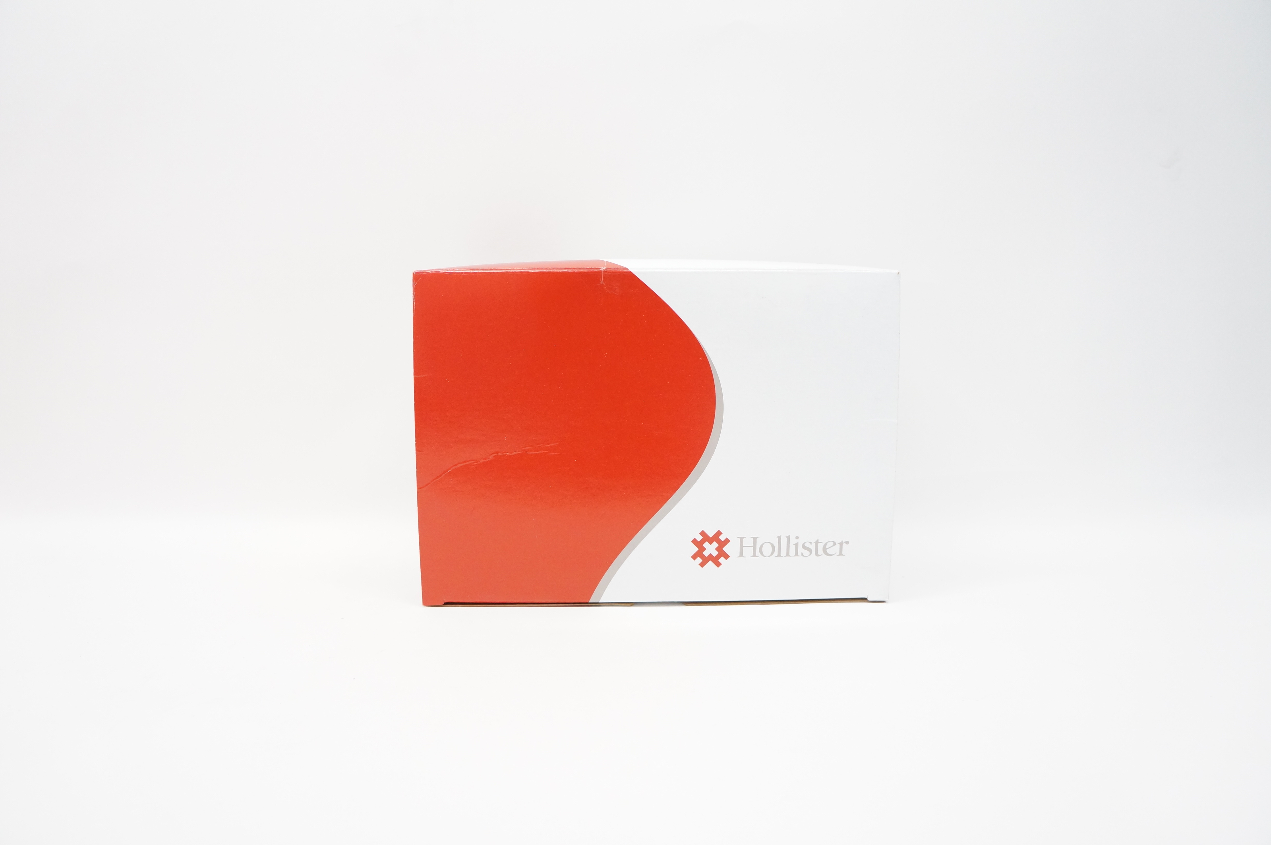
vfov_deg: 47.8
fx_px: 952
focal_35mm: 27
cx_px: 636
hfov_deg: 67.4
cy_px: 422
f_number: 5.6
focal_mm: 18
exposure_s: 1/125
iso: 1600
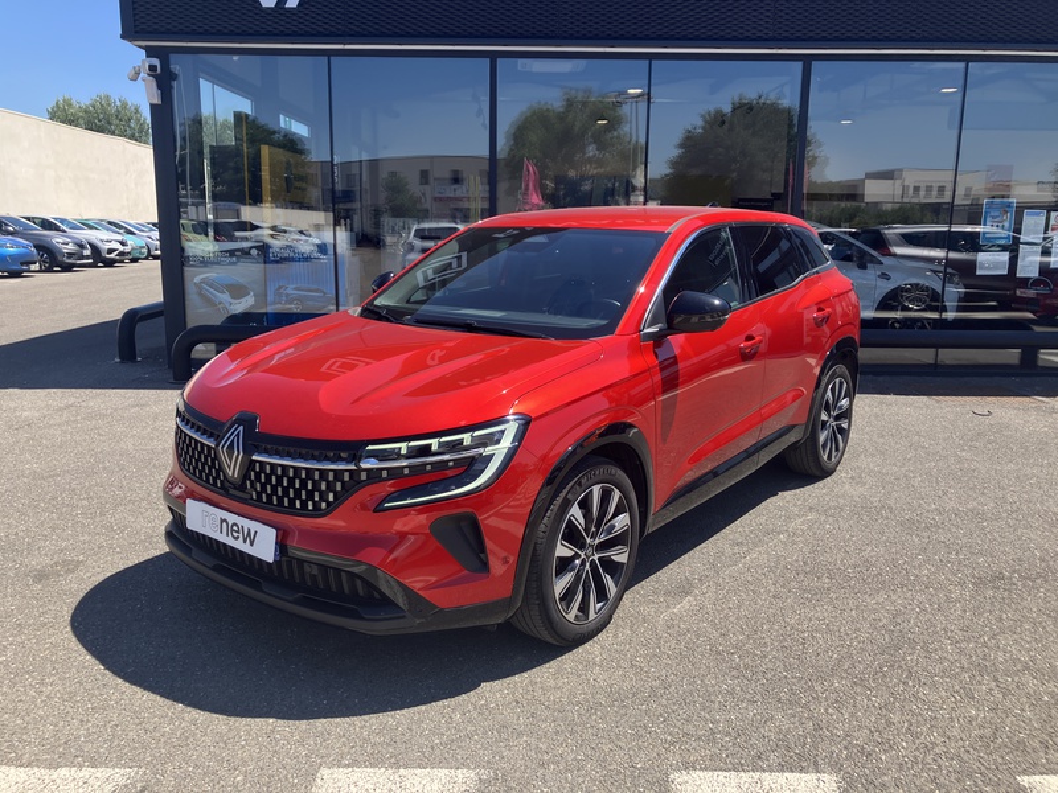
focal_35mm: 28
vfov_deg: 49.7
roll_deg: +0.2
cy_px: 396
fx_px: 856
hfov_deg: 63.4
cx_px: 529
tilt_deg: -9.1
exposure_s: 1/972
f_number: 1.8
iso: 32
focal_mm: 3.99
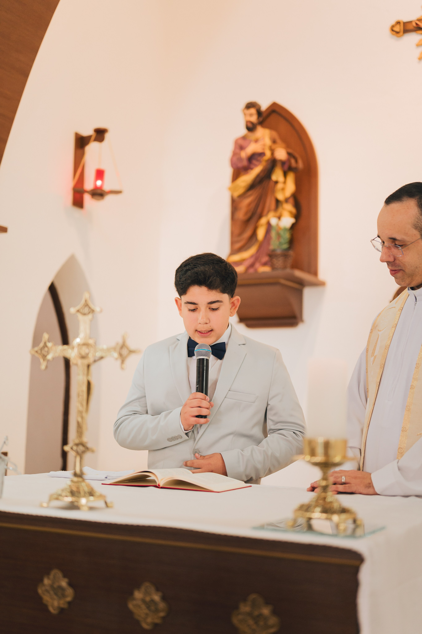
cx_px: 211
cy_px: 317
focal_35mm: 50
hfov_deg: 27.0
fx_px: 879
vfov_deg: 39.6
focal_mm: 50
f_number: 1.8
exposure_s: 1/250
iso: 1600
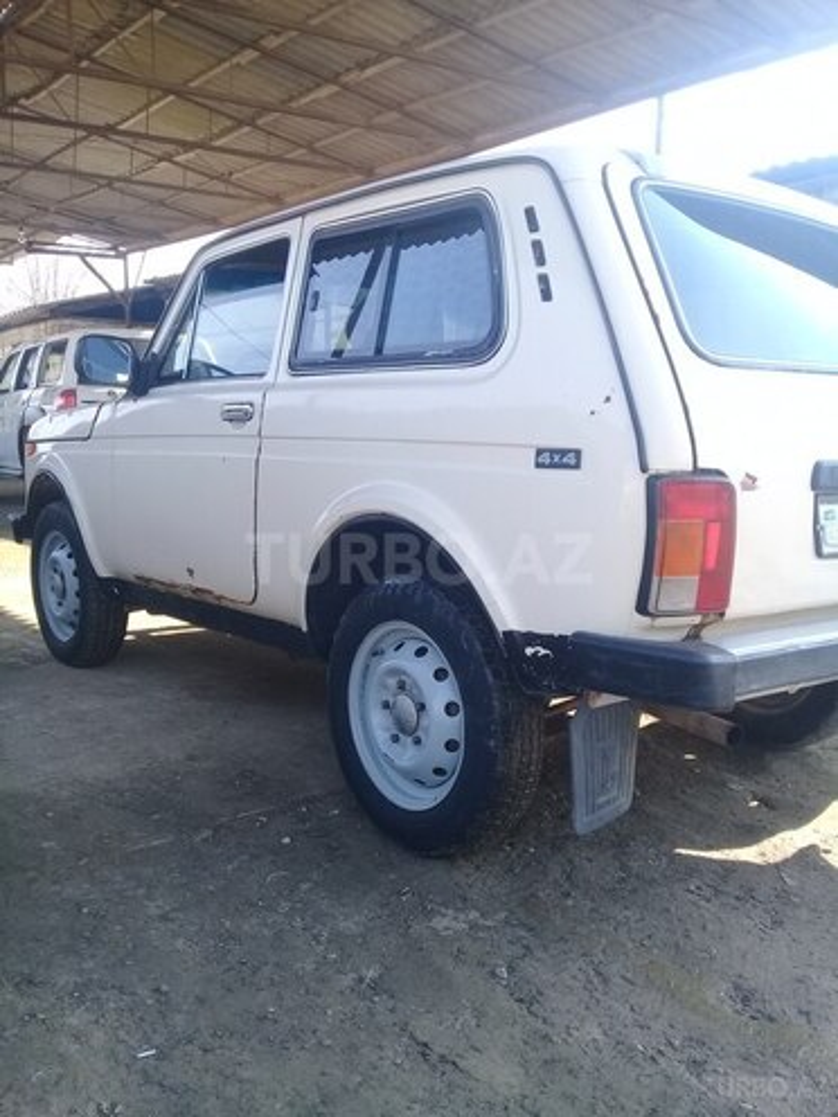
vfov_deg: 58.4
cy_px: 558
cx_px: 419
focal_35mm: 31
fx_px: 1001
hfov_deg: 45.4
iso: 50
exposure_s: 1/185
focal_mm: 3.3
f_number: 2.2
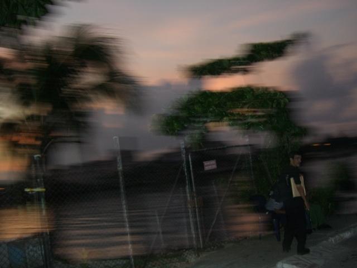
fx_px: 392
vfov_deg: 37.7
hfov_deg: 49.0
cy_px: 134
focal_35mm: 38
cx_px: 178
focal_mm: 7.9
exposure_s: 1/60
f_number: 2.8
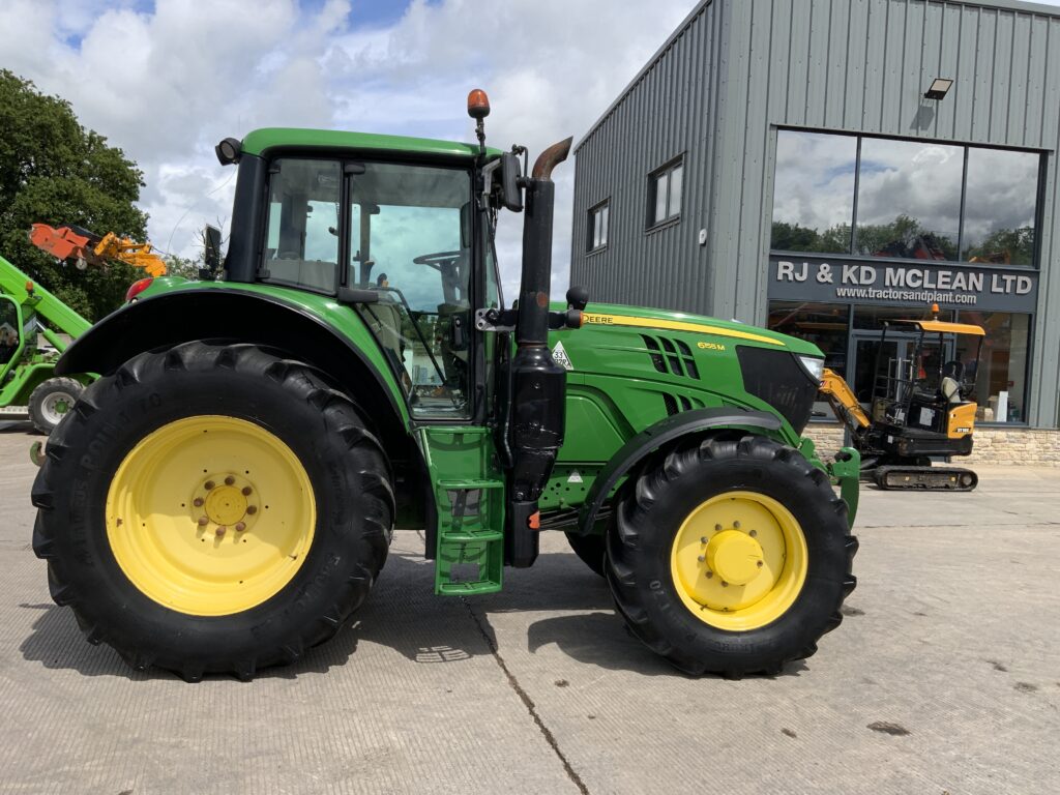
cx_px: 530
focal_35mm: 29
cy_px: 398
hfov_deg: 61.7
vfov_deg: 48.2
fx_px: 888
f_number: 1.8
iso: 20
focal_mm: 3
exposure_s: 1/2227
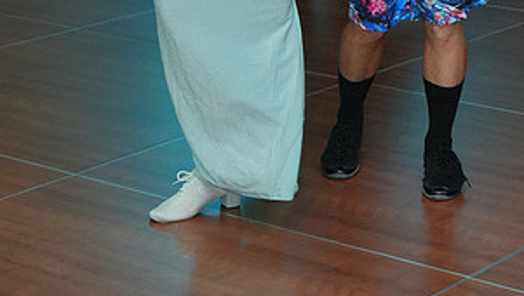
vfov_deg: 9.3
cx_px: 311
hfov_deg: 16.9
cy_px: -153
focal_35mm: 127
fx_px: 1766
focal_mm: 63
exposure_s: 1/200
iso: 3200
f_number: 4
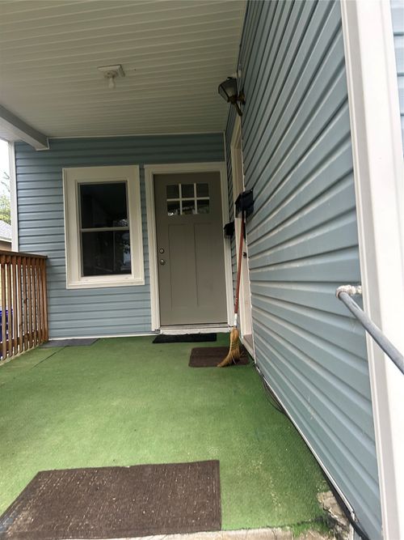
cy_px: 270
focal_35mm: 26
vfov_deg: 67.3
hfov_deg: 53.0
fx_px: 405
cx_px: 202
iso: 200
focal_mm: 5.7
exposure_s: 1/60
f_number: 1.5
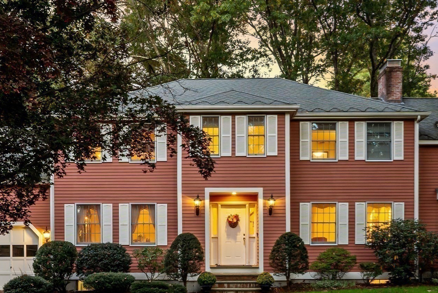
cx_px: 224
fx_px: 475
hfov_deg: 49.5
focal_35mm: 39
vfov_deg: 34.0
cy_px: 190
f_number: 8
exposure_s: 1/2
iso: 320
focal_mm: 16
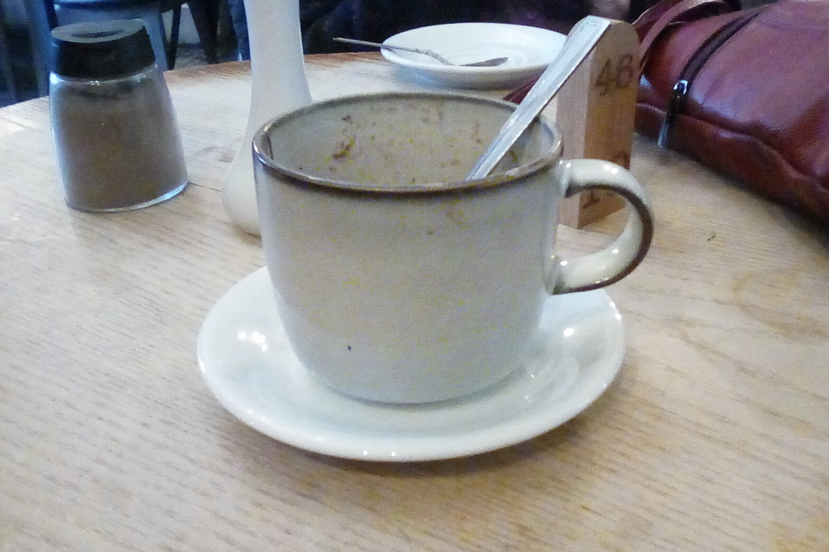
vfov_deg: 35.9
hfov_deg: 51.9
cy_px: 274
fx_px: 852
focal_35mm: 37
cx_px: 418
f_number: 2.8
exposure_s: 1/11.1
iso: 636
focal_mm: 2.9
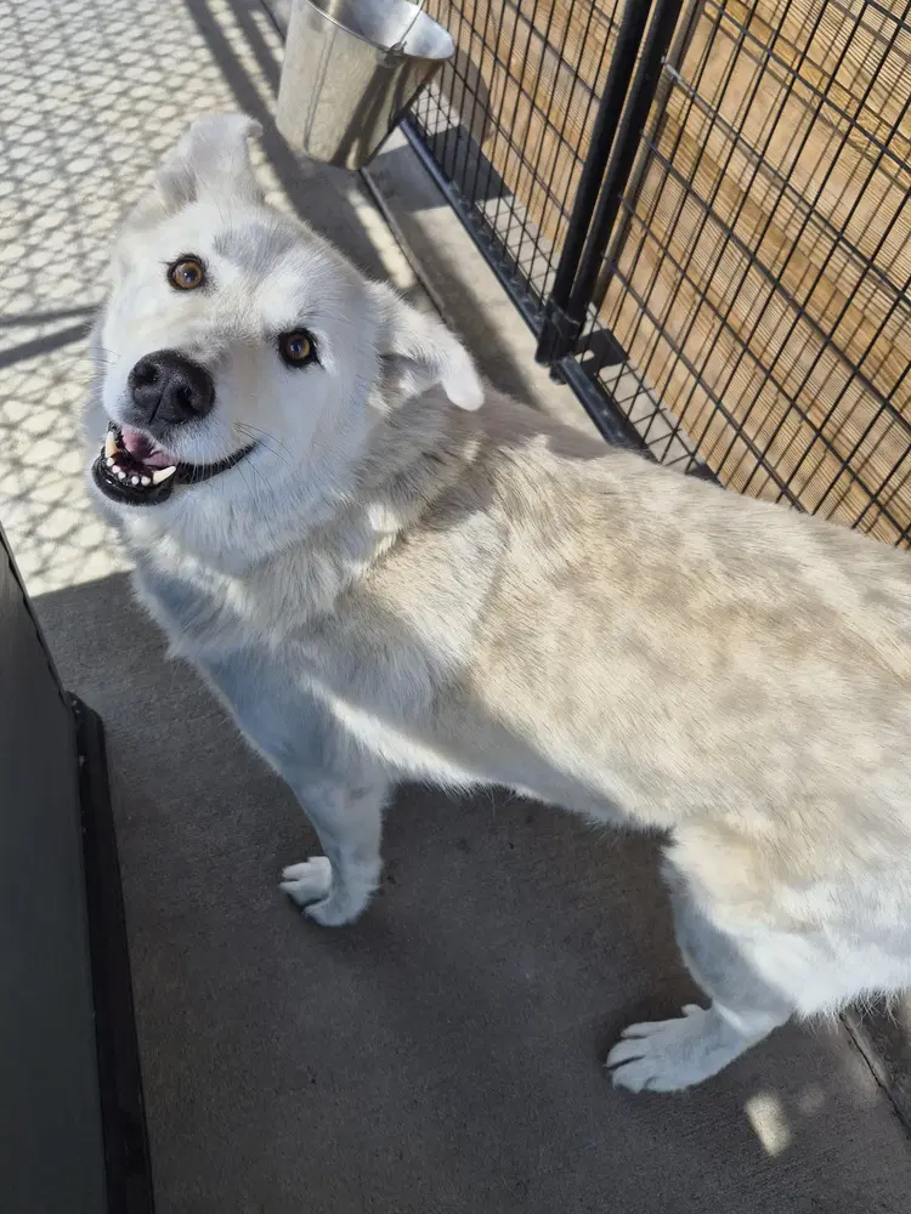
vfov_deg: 73.9
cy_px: 607
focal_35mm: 23
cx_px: 456
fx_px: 807
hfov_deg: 58.9
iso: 80
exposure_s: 1/1250
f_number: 1.8
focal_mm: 5.4
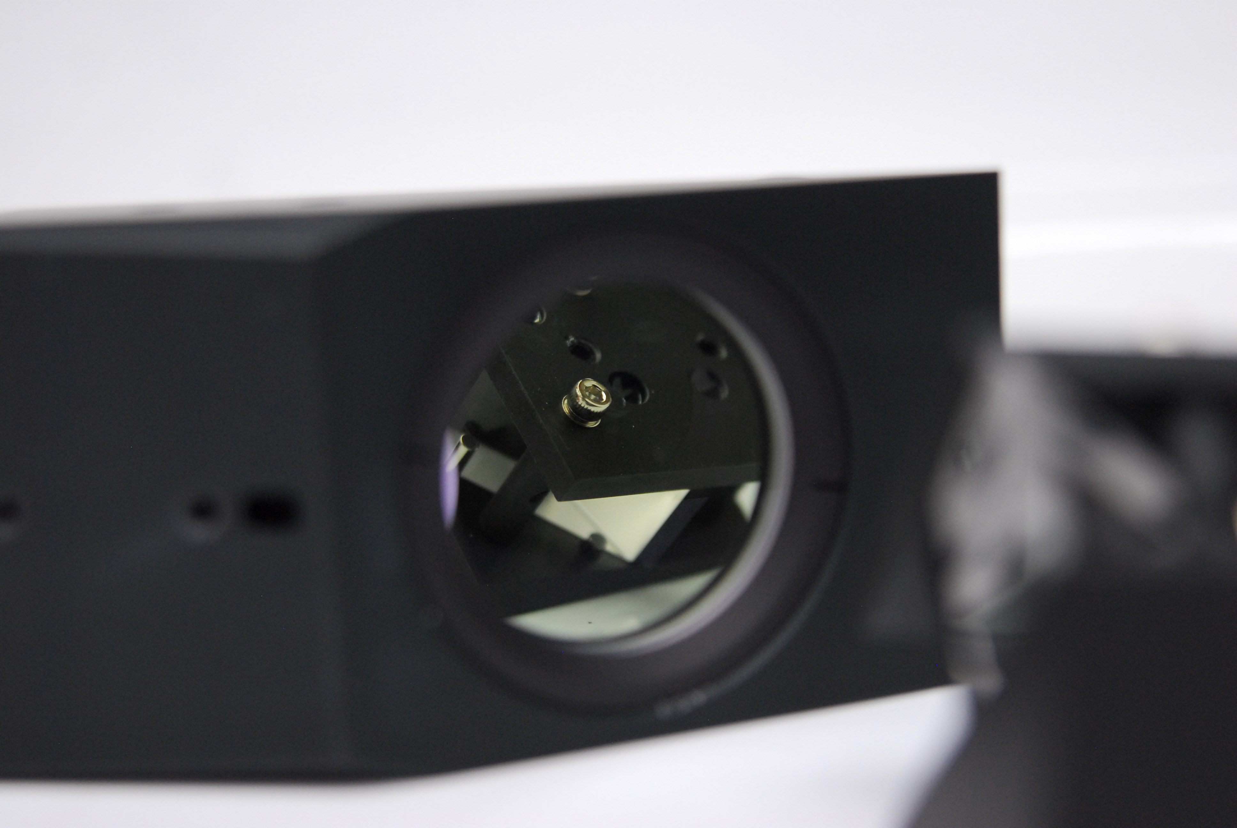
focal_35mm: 57
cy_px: 414
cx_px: 618
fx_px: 1961
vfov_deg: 23.8
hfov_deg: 35.0
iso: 800
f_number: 3.2
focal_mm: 38
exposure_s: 1/160
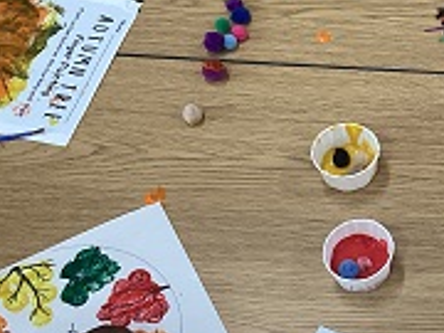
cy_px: 184
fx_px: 1103
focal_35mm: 86
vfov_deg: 17.2
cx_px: 506
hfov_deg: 21.4
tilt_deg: -57.4
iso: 80
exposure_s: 1/100
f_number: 2.4
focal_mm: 3.3
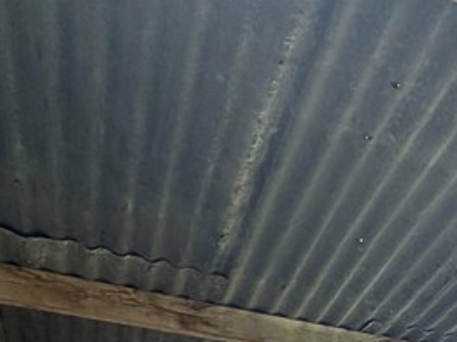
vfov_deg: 18.5
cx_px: 517
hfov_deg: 30.8
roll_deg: +0.3
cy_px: 666
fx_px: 725
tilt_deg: -7.2
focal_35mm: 55
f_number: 2.2
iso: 80
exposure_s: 1/121
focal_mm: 2.22
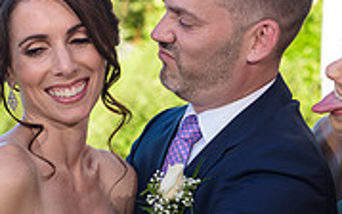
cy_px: 192
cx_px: 159
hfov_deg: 9.1
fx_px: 2154
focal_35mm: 231
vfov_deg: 5.7
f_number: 4
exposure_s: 1/250
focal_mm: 70
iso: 200
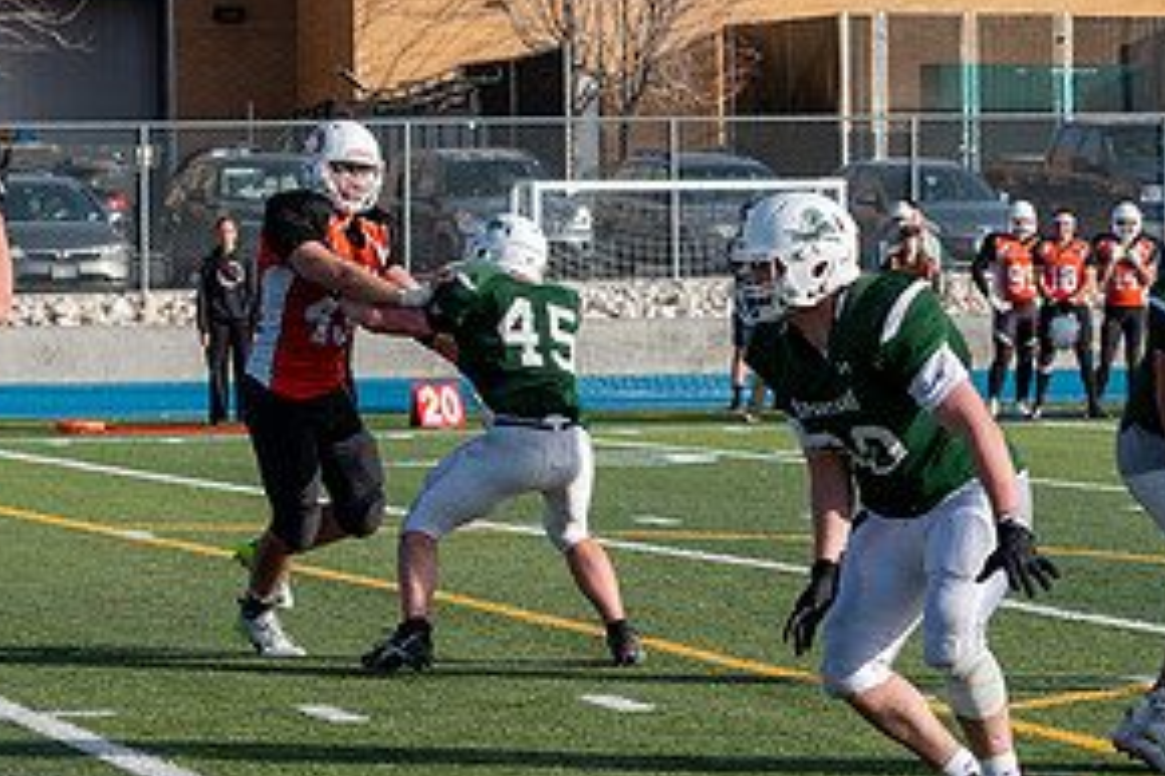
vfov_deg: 6.9
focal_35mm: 200
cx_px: 1228
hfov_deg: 10.2
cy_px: 215
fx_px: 6468
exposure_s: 1/2500
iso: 320
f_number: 5
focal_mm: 86
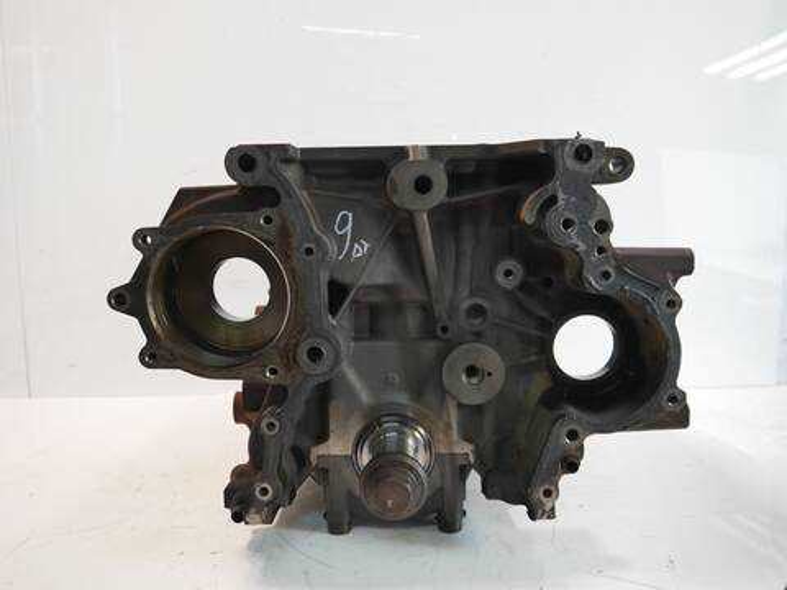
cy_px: 295
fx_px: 637
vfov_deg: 49.7
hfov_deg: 63.4
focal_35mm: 28
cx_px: 394
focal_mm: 14
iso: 640
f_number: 3.5
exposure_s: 1/60
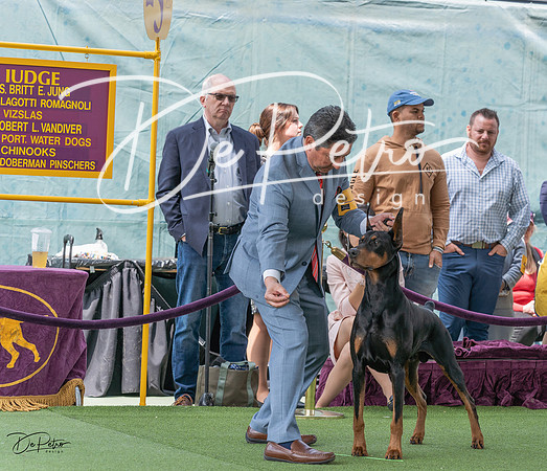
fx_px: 2534
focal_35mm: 152
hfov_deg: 12.3
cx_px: 387
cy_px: 213
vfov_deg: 10.6
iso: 500
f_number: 4.5
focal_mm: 118
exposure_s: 1/800
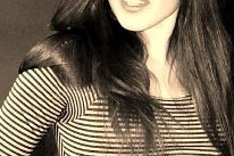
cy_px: 125
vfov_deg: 7.5
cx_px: 144
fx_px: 1182
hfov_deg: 11.3
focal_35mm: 182
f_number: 5
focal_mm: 50
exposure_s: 1/60
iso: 1600
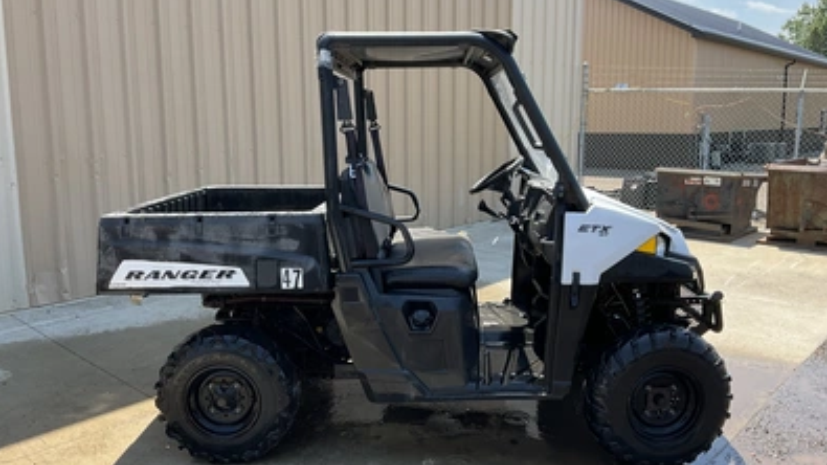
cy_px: 222
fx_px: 702
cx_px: 412
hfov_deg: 61.0
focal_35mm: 32
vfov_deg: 36.6
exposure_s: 1/514
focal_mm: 3
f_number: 1.8
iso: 25
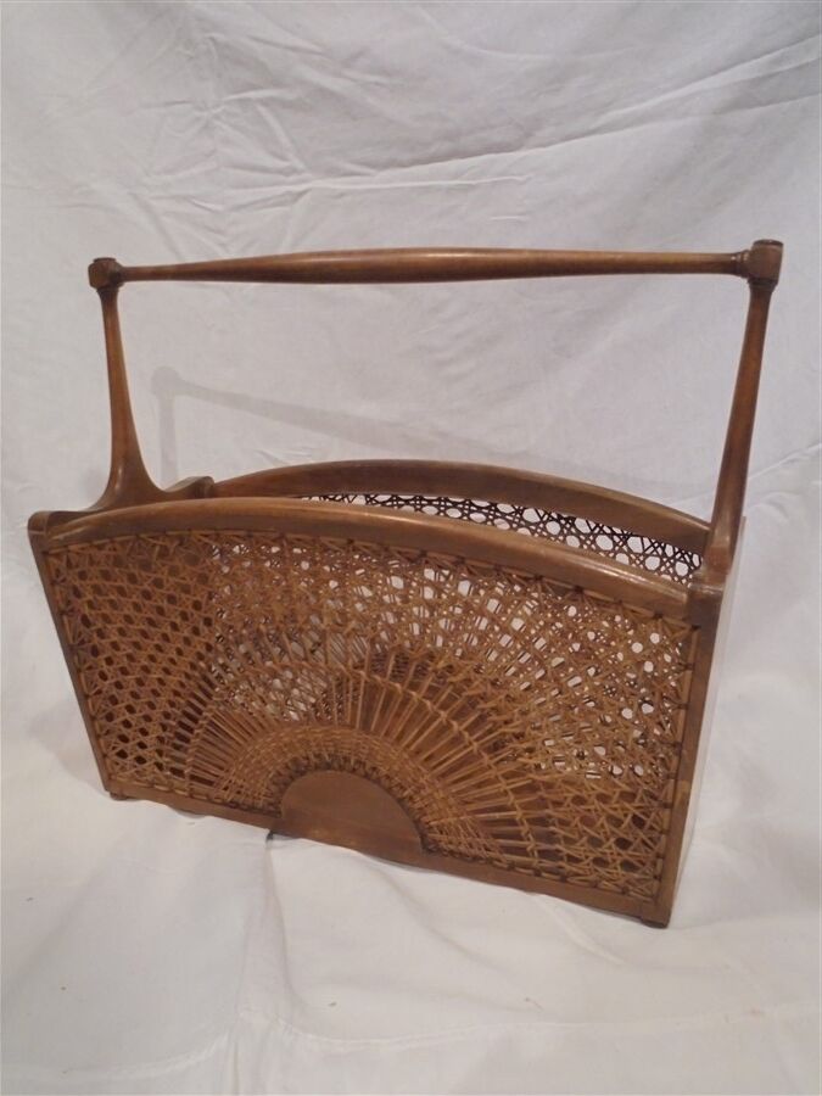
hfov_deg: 48.2
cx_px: 411
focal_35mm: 29
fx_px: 918
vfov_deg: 61.7
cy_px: 548
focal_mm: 5.3
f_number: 3.7
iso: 400
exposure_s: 1/10
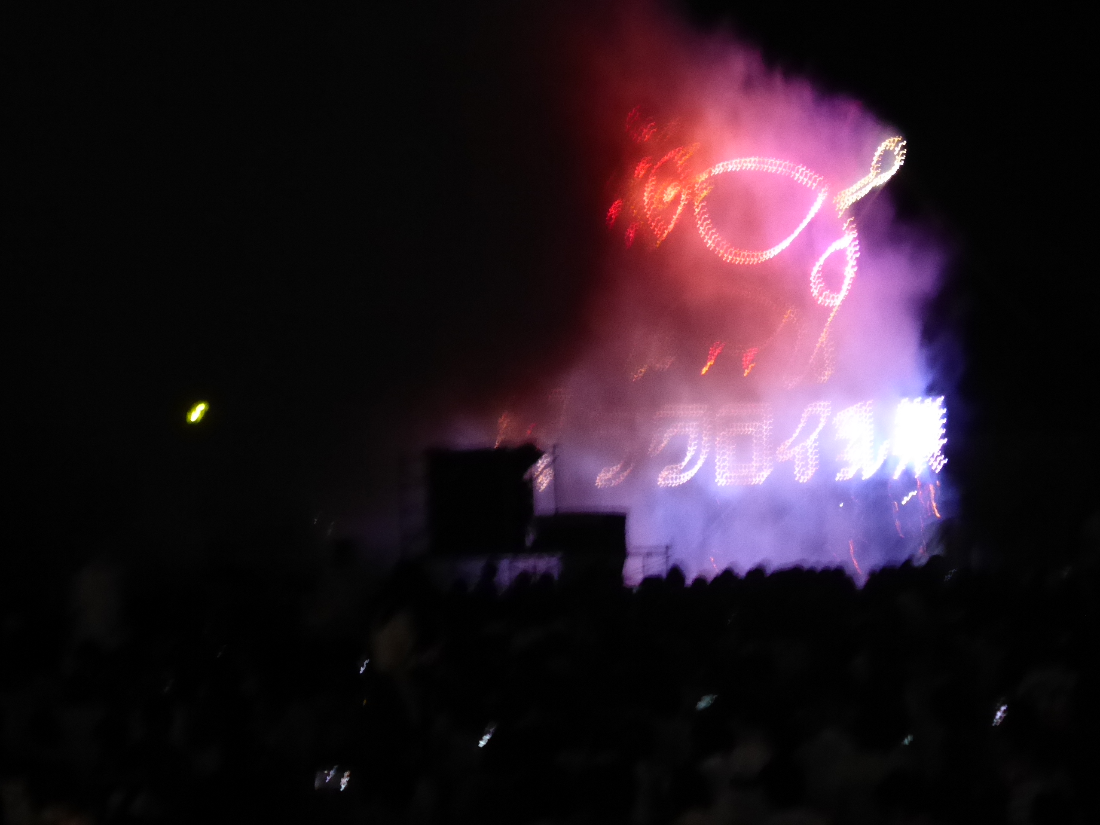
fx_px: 11376
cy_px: 412
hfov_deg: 5.5
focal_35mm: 358
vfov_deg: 4.2
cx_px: 550
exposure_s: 1/4
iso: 800
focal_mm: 57.7
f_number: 5.9
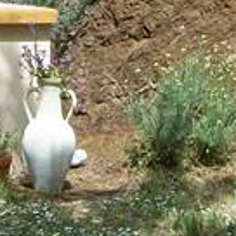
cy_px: -97
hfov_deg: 9.3
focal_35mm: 187
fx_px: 1442
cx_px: 3
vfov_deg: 9.2
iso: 64
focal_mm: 6
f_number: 4.8
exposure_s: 1/320
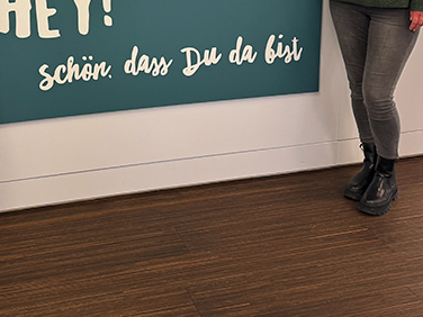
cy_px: -18
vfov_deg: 26.6
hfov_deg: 36.7
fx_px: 623
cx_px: 110
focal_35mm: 51
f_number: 1.78
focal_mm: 6.76
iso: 100
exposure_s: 1/100
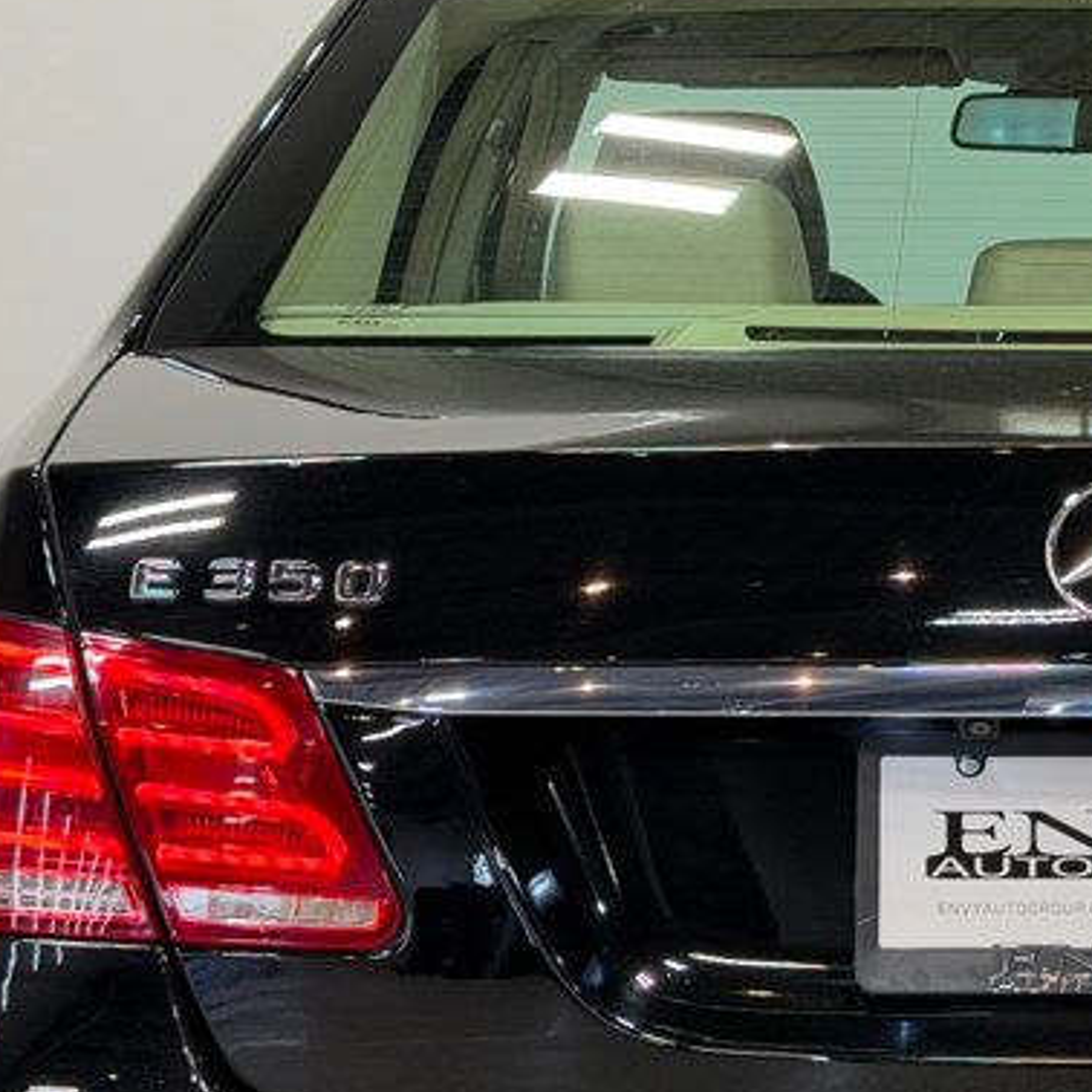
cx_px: 1089
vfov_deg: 15.1
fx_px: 4104
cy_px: 835
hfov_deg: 14.9
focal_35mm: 115
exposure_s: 1/120
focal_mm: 6.76
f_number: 1.78
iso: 80
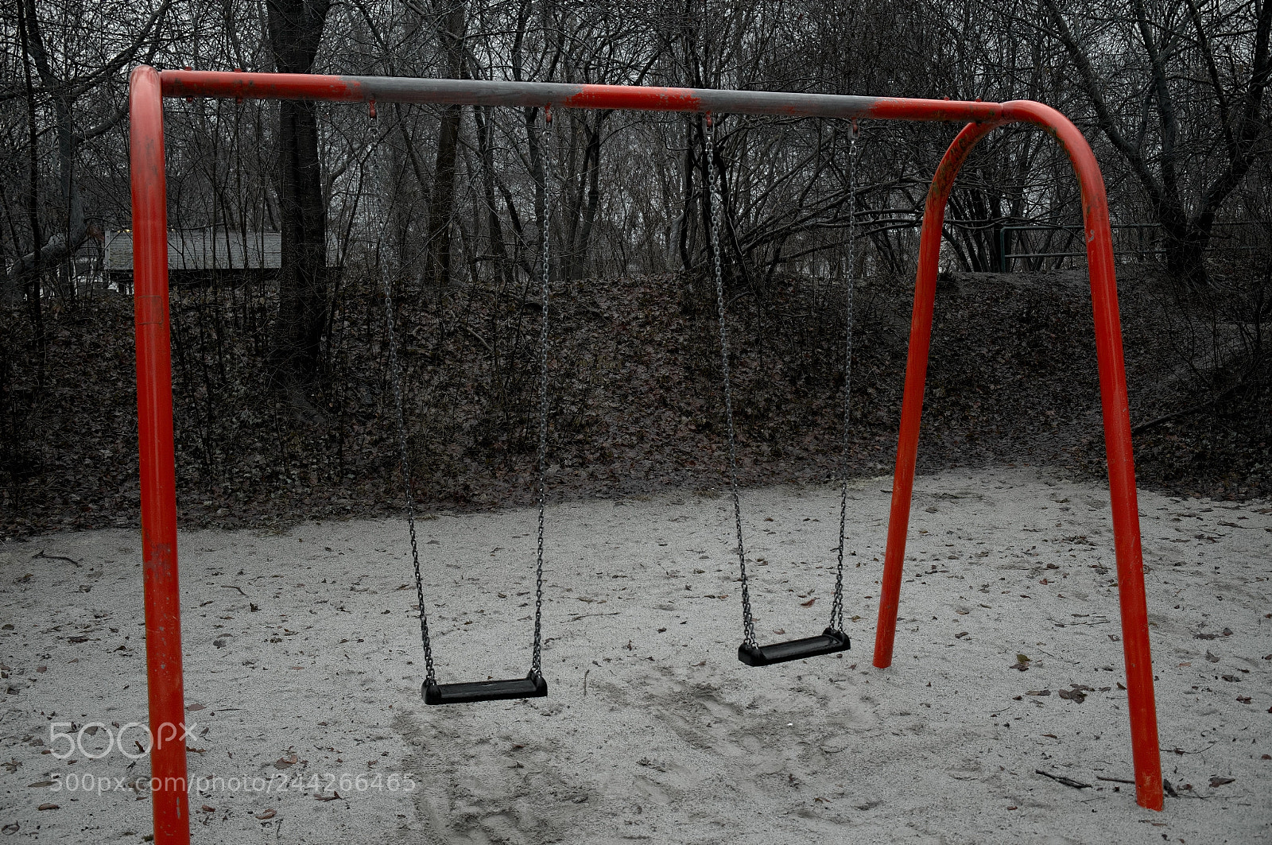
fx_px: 1165
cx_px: 636
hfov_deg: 57.3
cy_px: 422
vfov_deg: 39.9
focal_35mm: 33
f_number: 3.2
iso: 1000
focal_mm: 22.3
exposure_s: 1/10
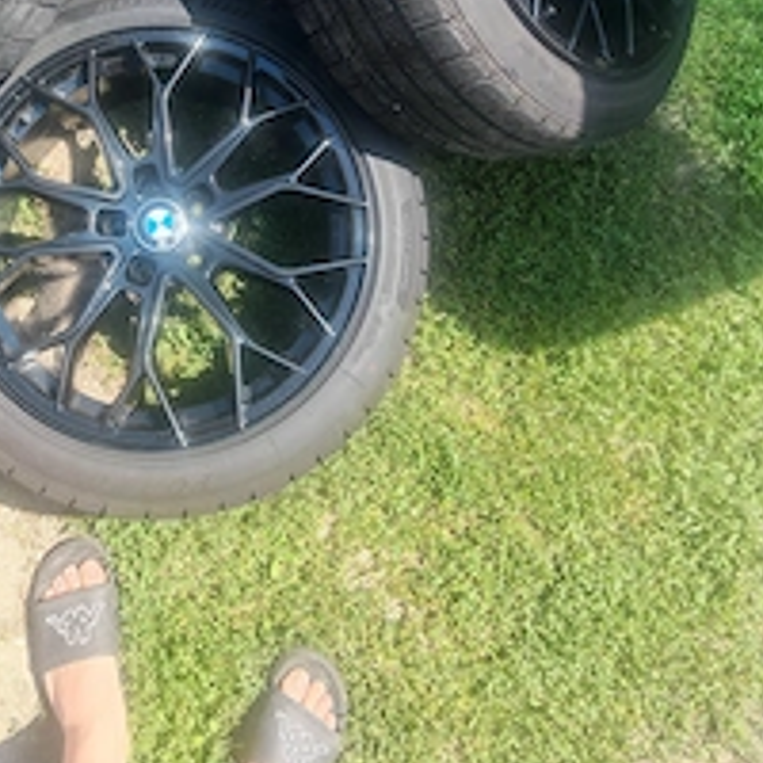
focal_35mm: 30
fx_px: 748
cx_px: 195
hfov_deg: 51.8
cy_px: 134
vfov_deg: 50.2
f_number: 2
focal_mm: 1.82
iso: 50
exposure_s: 1/370
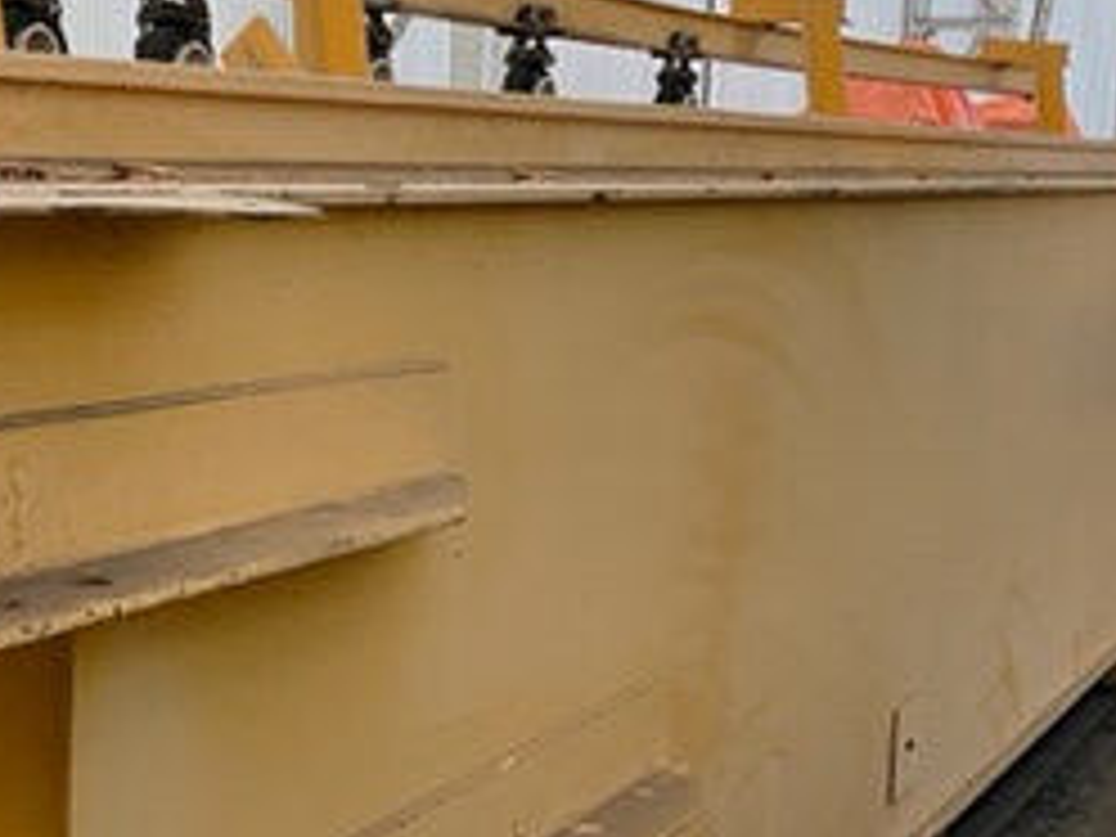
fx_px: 2160
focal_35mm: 67
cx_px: 472
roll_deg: -2.3
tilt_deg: -9.0
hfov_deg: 28.9
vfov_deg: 21.9
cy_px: 486
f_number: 1.6
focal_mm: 4.2
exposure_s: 1/60
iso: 250
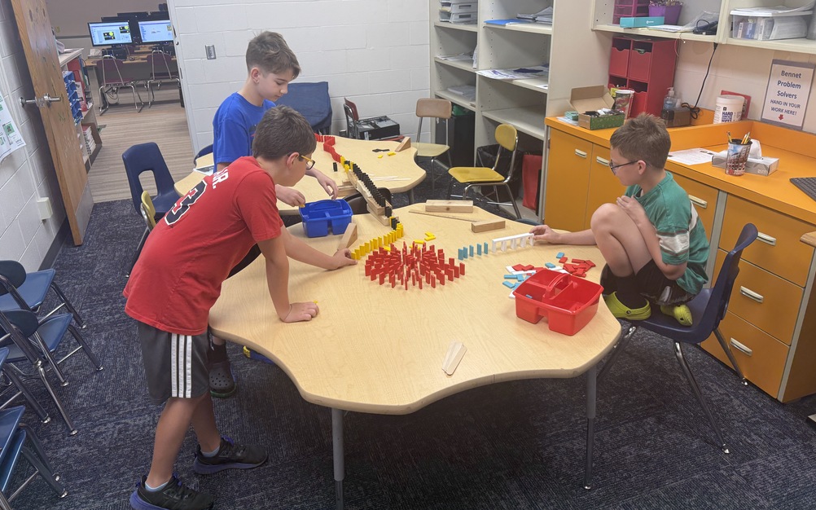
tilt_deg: -21.4
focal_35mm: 26
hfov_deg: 70.4
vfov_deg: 47.5
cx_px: 403
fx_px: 578
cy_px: 222
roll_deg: +2.3
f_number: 1.78
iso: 125
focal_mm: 6.76
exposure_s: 1/120
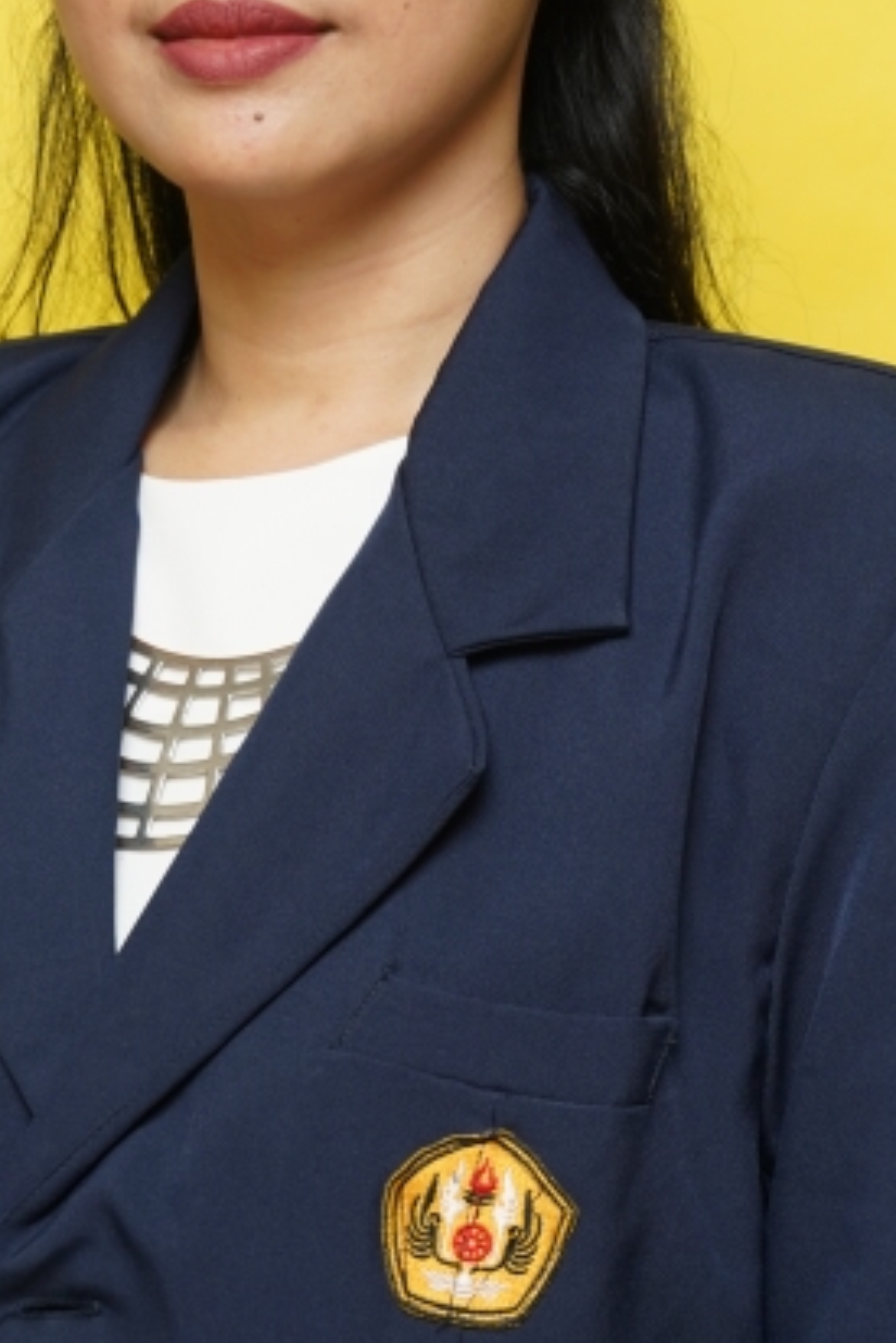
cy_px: 874
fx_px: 6490
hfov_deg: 7.9
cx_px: 458
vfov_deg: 11.8
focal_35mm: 174
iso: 500
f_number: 6.3
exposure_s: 1/160
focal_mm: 70
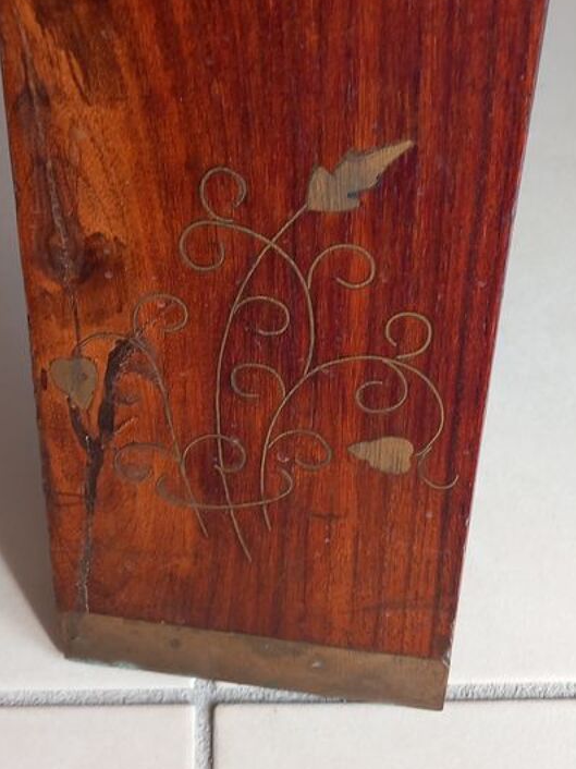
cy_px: 262
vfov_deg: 37.1
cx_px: 265
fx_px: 1132
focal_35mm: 51
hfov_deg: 28.5
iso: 50
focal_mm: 4
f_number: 1.8
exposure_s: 1/50
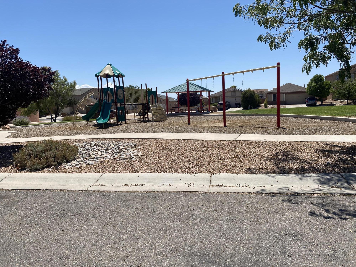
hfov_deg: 67.3
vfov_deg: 53.1
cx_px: 178
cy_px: 134
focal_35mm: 26
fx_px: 267
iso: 32
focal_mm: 4.25
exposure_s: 1/4274
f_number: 1.8
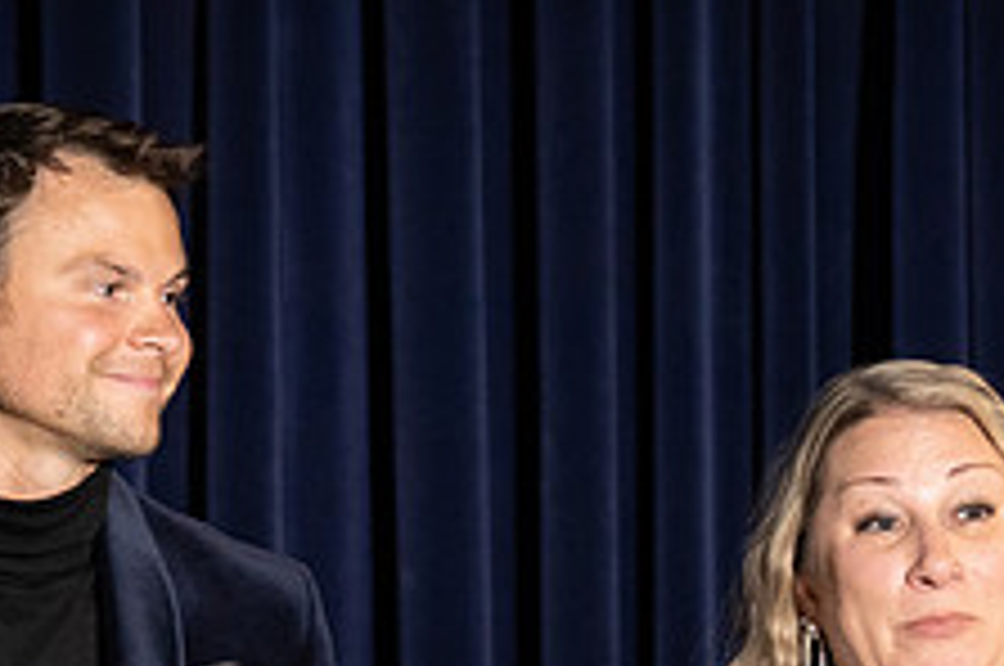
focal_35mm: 463
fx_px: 12894
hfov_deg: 4.5
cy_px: 810
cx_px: 572
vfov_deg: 3.0
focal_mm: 119
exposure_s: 1/200
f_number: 4.5
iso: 2500
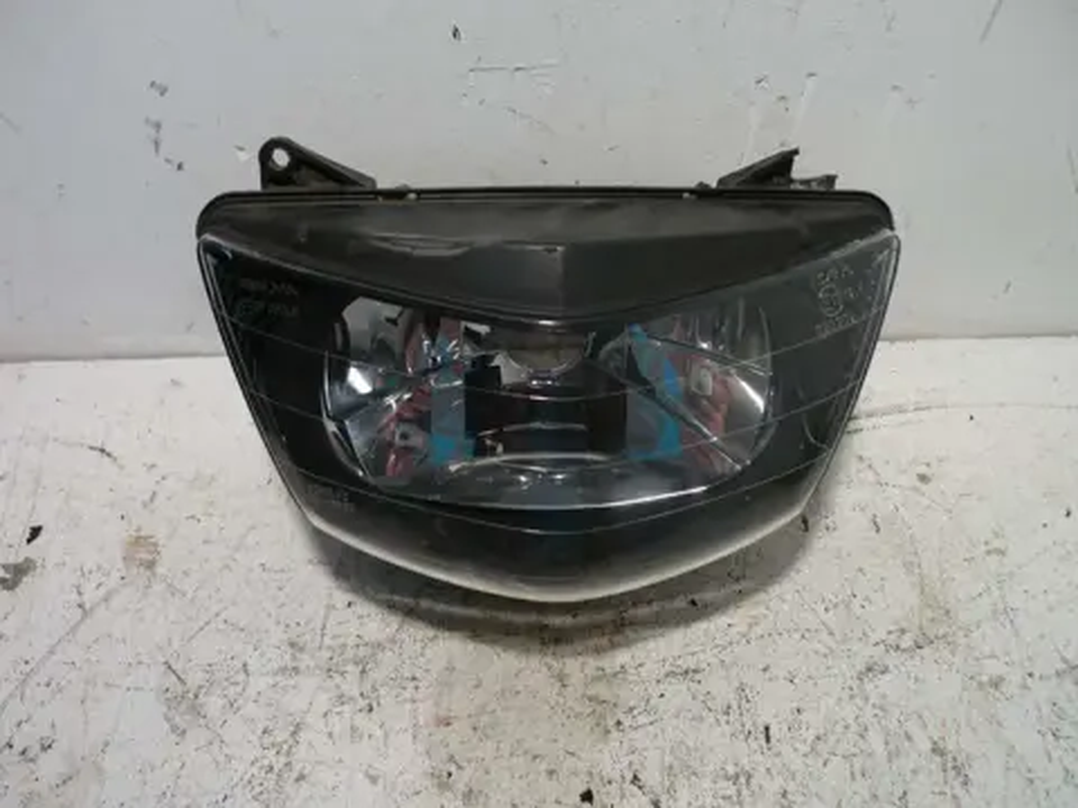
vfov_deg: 42.9
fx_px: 1028
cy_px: 404
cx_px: 539
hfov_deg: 55.4
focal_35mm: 33
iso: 100
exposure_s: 1/30
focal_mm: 5.5
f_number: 2.8
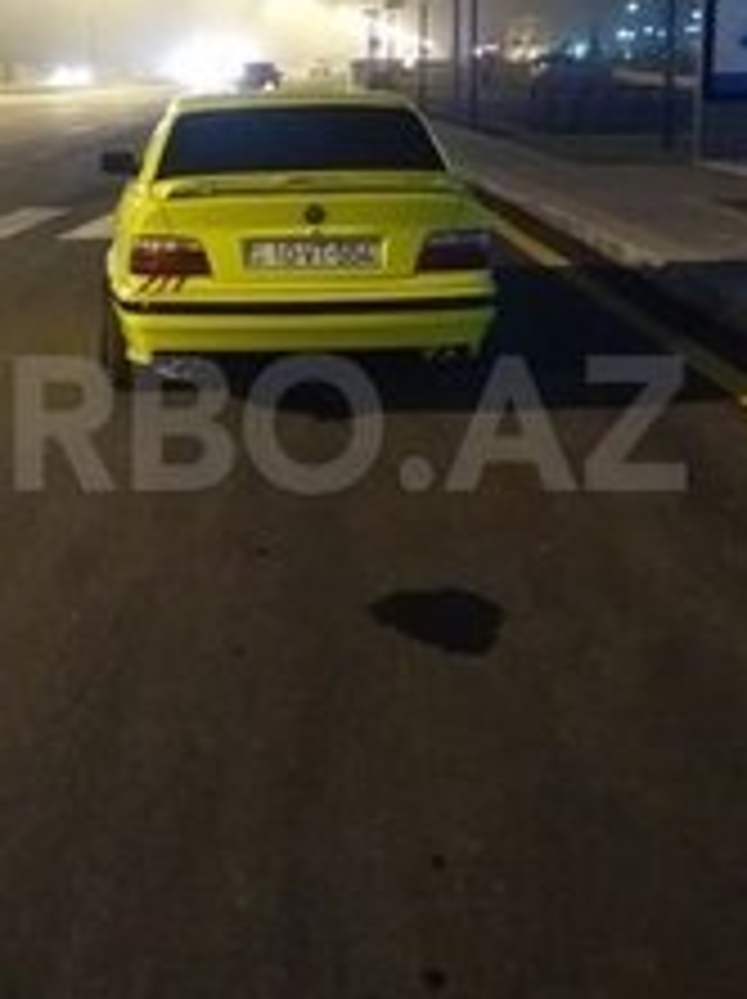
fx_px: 1355
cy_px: 423
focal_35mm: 47
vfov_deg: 40.4
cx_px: 225
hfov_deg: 30.5
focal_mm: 3.57
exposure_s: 1/14
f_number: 2
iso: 1591
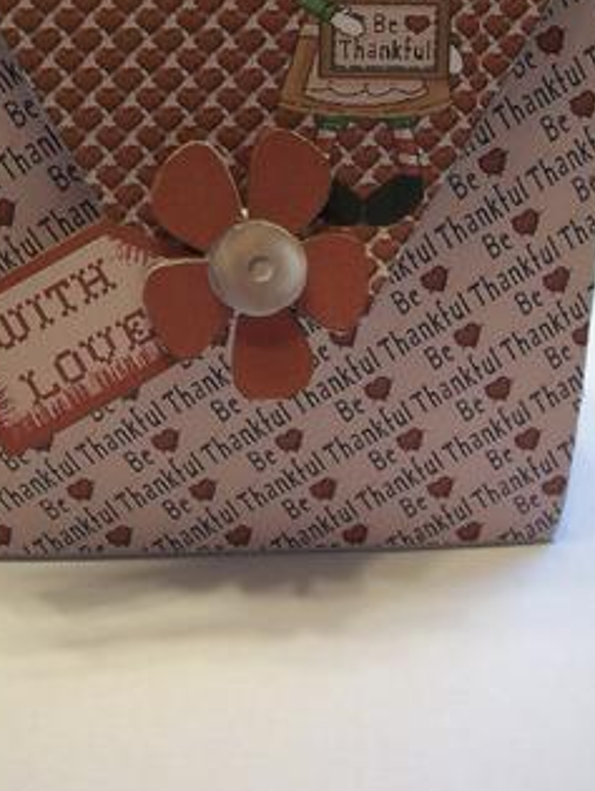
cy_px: 269
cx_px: 231
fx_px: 1144
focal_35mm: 50
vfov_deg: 37.8
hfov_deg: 29.1
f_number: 3.1
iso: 160
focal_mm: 6.3
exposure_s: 1/50
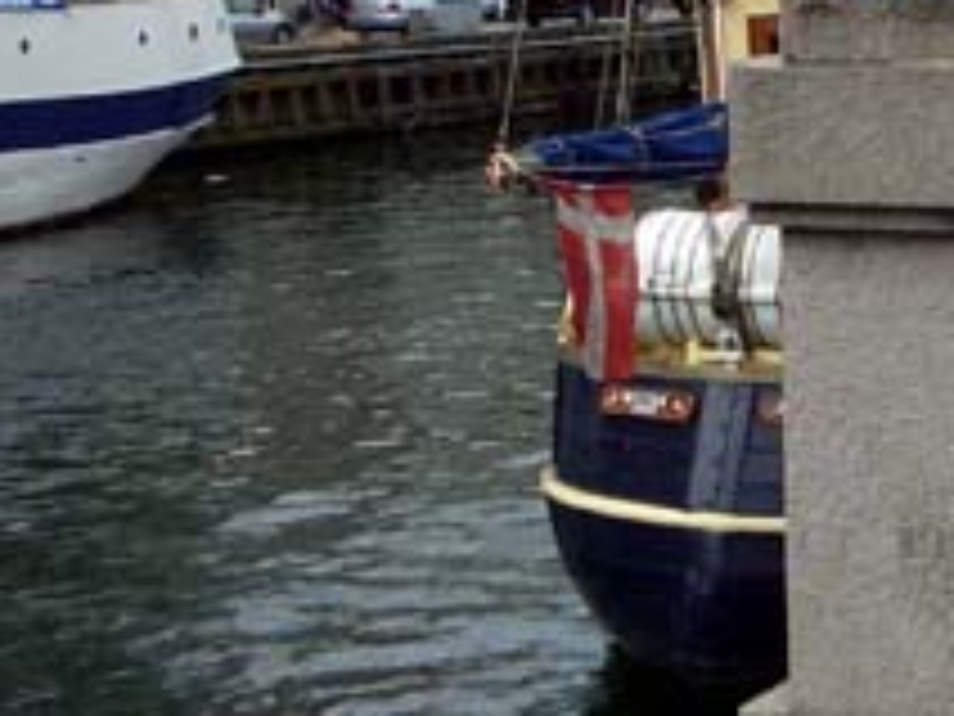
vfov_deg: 16.1
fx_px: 2508
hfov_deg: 21.4
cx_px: 716
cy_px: 155
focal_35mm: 91
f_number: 4.3
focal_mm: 5.8
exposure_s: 1/400
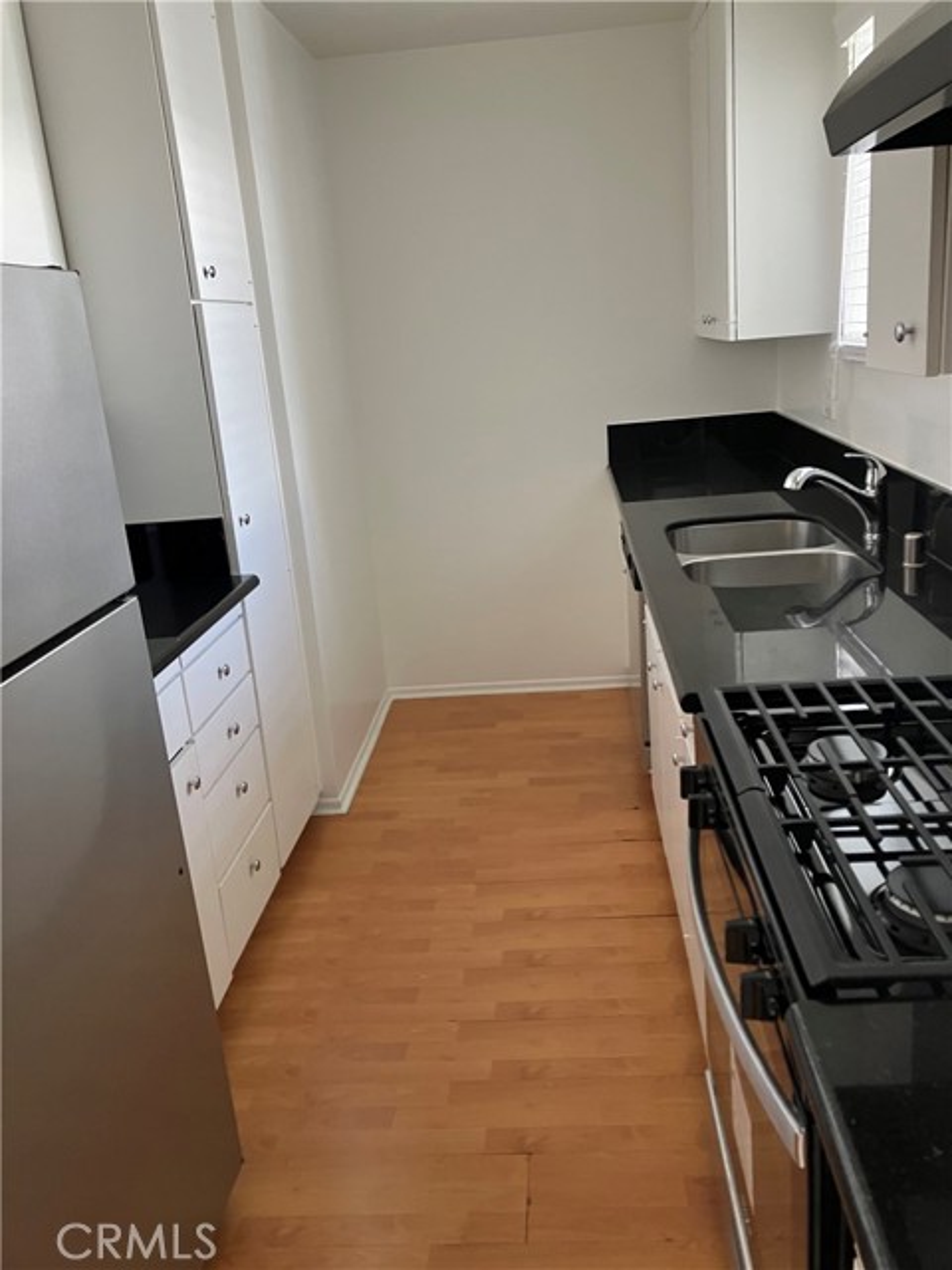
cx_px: 476
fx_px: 1027
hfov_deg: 49.7
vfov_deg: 63.4
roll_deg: +6.0
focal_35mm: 28
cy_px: 635
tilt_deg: -15.2
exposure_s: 1/60
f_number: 1.8
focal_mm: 3.99
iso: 200
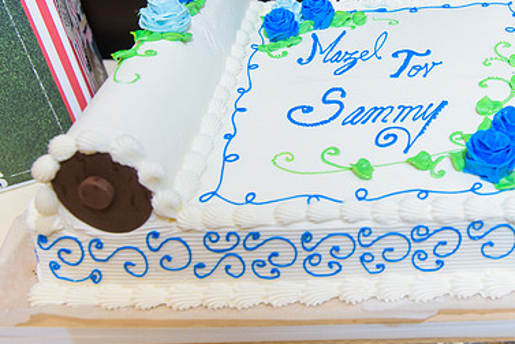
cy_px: 119
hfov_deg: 46.8
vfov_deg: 33.2
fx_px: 573
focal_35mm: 40
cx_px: 381
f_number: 3.2
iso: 1250
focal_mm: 26
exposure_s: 1/125
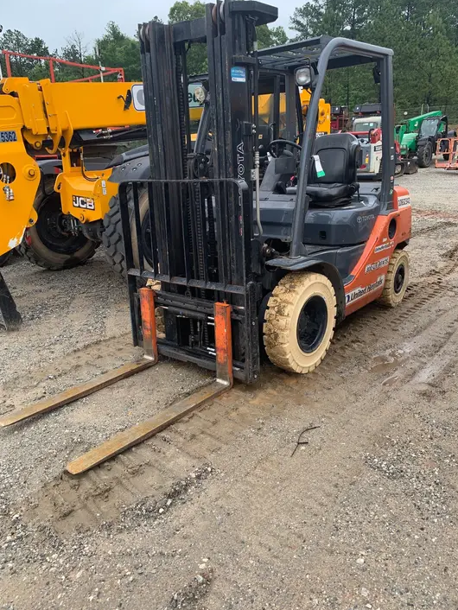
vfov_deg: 65.3
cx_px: 224
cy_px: 296
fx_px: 476
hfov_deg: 51.4
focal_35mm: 27
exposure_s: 1/303
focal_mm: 4.25
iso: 25
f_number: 1.8
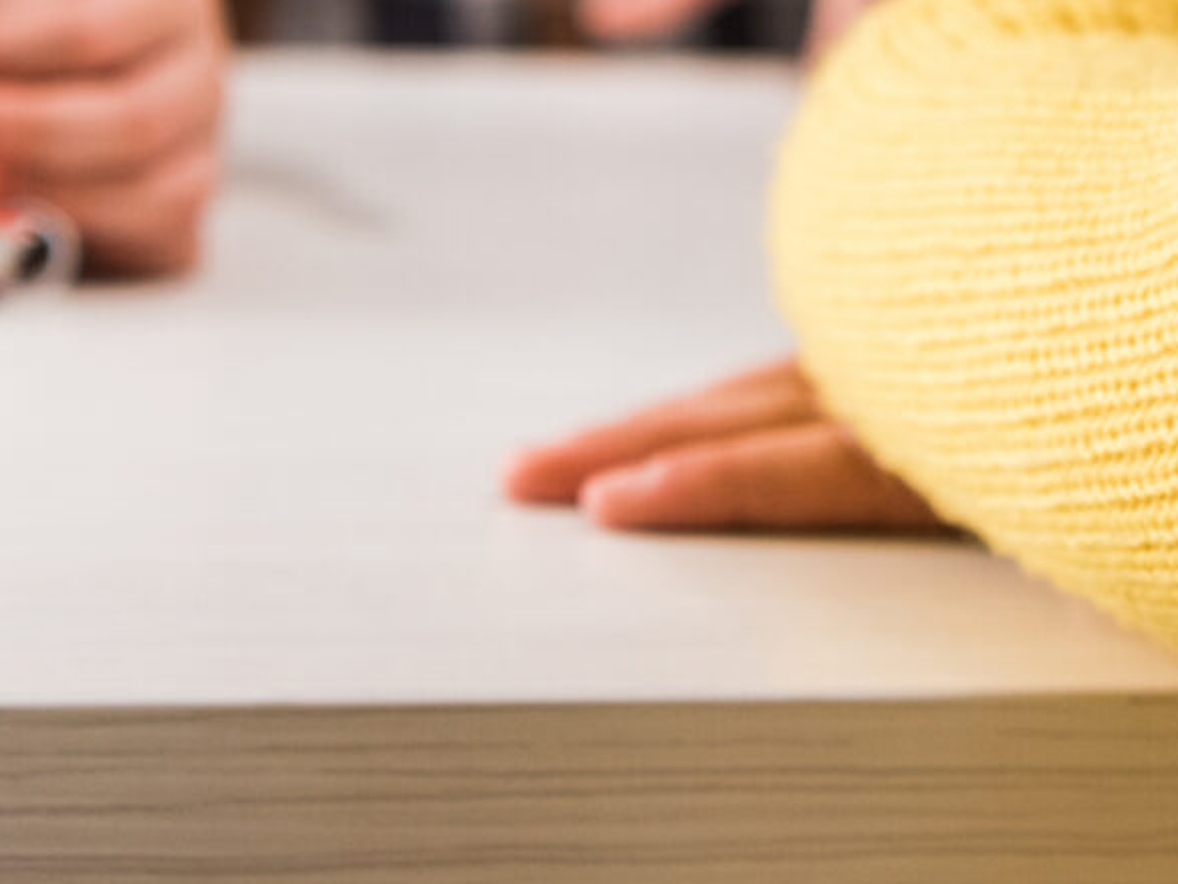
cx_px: 1321
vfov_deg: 8.1
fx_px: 6023
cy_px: -782
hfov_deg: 11.0
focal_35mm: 177
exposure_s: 1/160
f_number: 3.5
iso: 250
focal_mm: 42
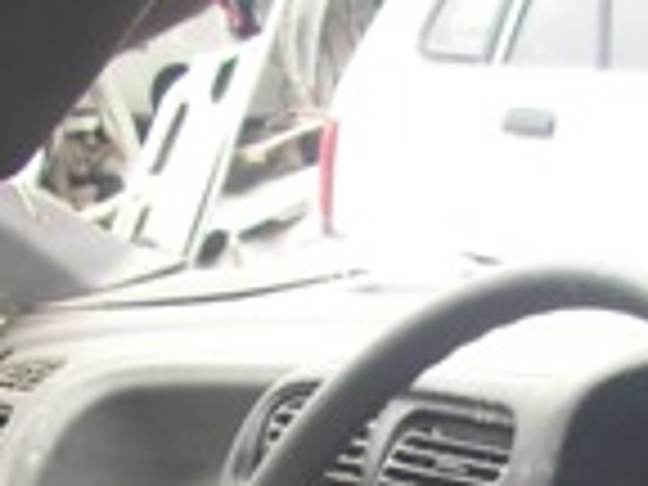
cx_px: 698
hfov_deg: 12.9
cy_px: 860
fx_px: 2827
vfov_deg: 9.4
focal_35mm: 151
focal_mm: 5.7
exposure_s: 1/125
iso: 80
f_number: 2.9
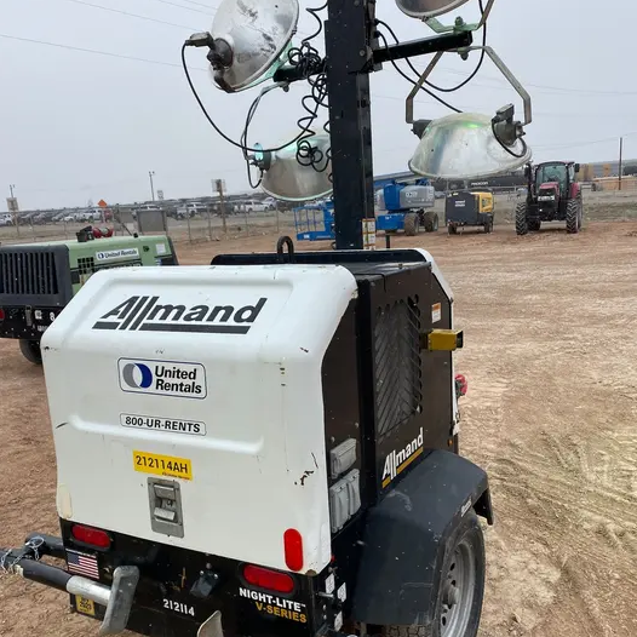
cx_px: 331
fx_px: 666
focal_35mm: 32
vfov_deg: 50.9
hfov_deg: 51.1
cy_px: 365
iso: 32
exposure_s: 1/1996
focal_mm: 4.25
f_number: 1.8
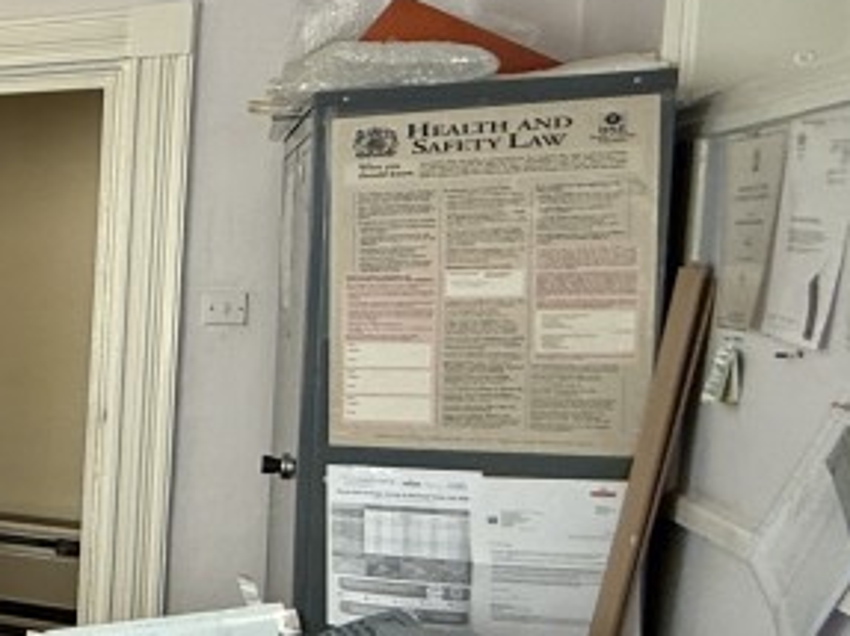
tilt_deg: -3.5
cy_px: 334
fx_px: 1227
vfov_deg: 29.1
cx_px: -640
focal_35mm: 50
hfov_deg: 23.0
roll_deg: -0.5
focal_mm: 2.22
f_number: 2.2
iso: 125
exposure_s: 1/100
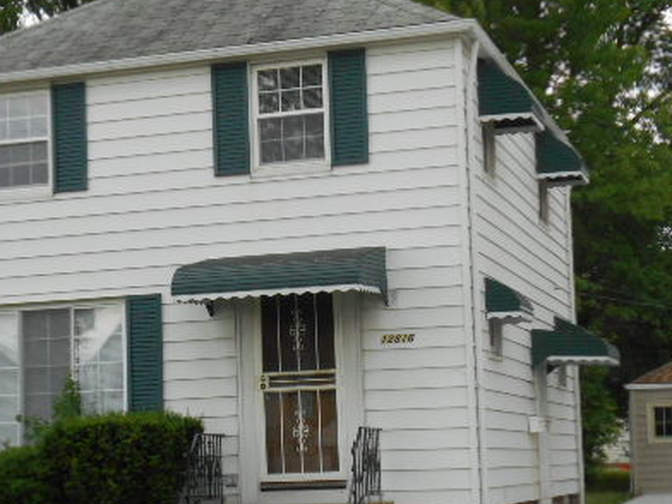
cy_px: 293
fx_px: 1553
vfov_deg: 18.4
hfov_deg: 24.4
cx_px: 314
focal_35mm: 80
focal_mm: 8.8
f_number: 4.5
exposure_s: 1/250
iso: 280
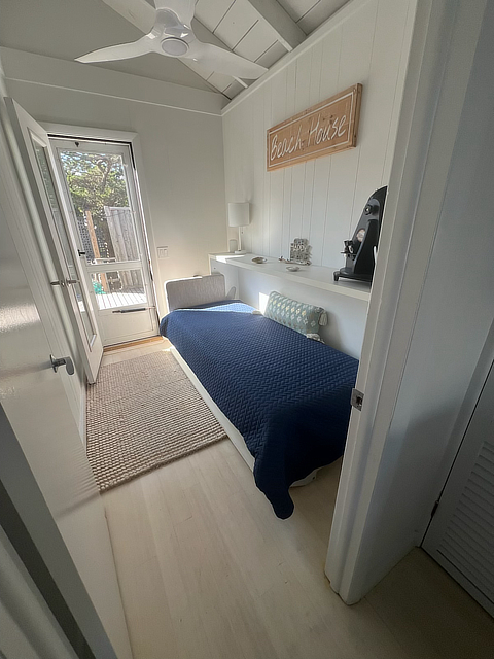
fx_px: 247
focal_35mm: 13
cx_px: 247
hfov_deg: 89.9
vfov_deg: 106.2
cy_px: 330
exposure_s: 1/99
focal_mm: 1.6
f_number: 1.8
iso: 50
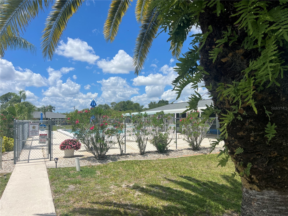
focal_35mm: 26
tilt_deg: +1.2
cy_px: 108
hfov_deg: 67.3
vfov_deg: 53.1
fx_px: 216
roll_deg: +1.2
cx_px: 144
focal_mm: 5.7
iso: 50
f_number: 1.5
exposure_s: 1/6211
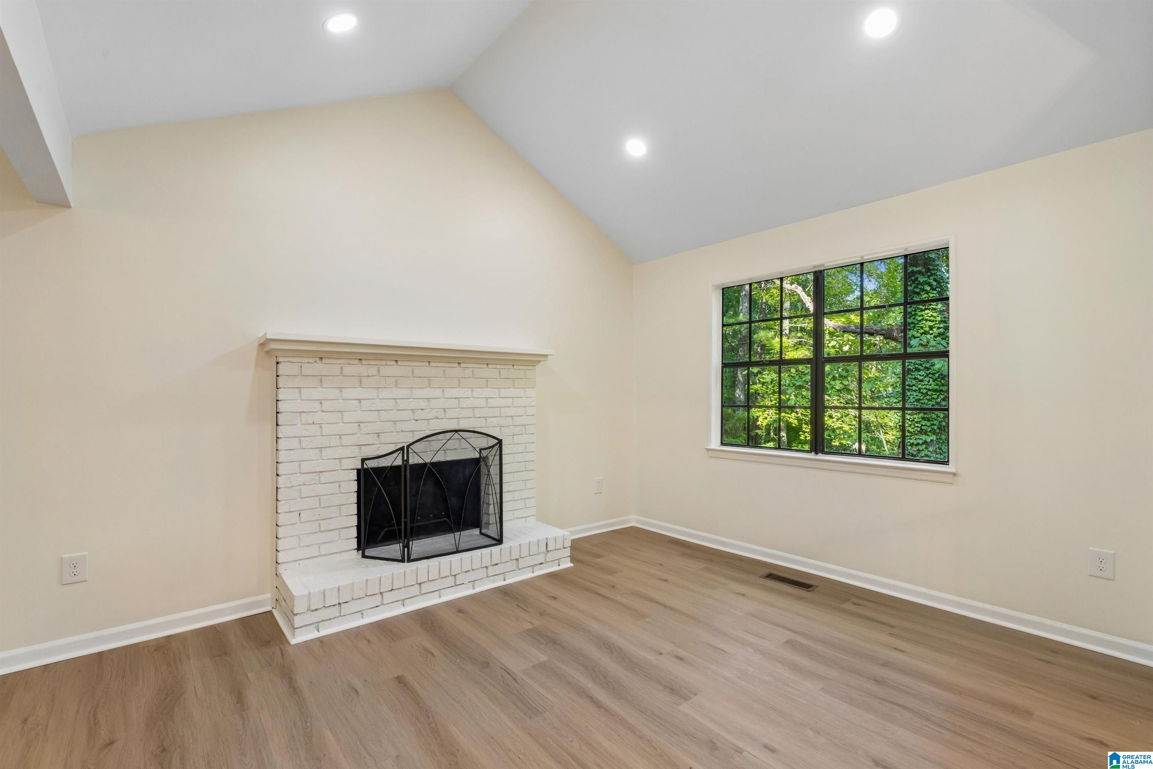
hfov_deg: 96.7
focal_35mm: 16
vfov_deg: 73.7
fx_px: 512
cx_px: 576
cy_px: 384
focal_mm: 16
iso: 400
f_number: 13
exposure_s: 1/8
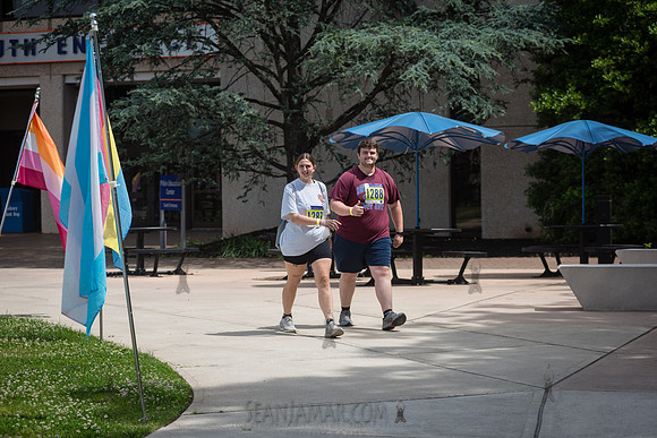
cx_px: 326
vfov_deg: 13.5
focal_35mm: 102
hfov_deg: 20.1
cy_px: 219
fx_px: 1853
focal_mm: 100
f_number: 4.5
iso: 250
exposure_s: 1/2000
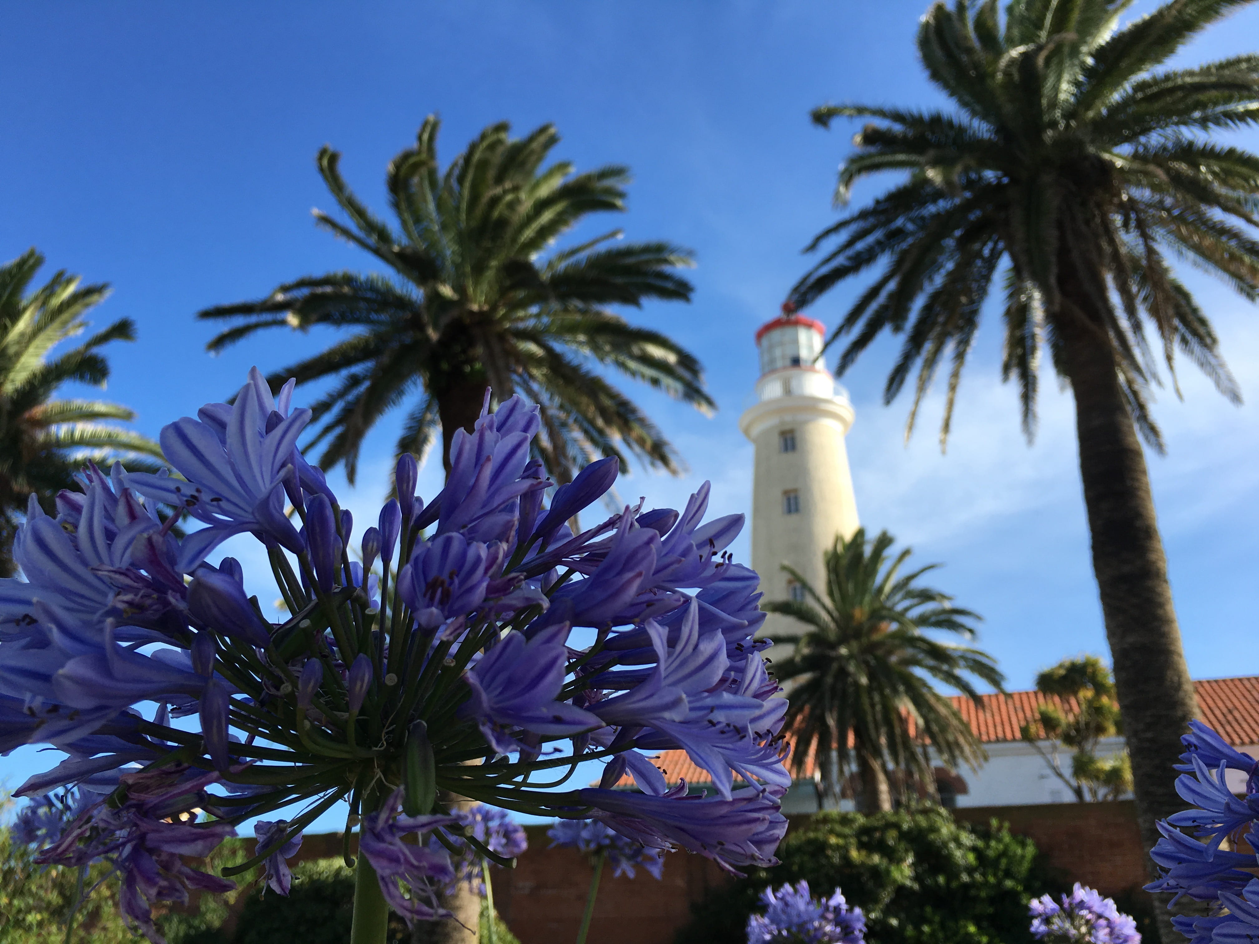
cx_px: 630
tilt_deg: +24.0
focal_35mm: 29
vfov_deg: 48.2
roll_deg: +0.6
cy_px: 472
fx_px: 1055
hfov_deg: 61.7
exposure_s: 1/1040
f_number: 2.2
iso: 25
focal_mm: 4.15
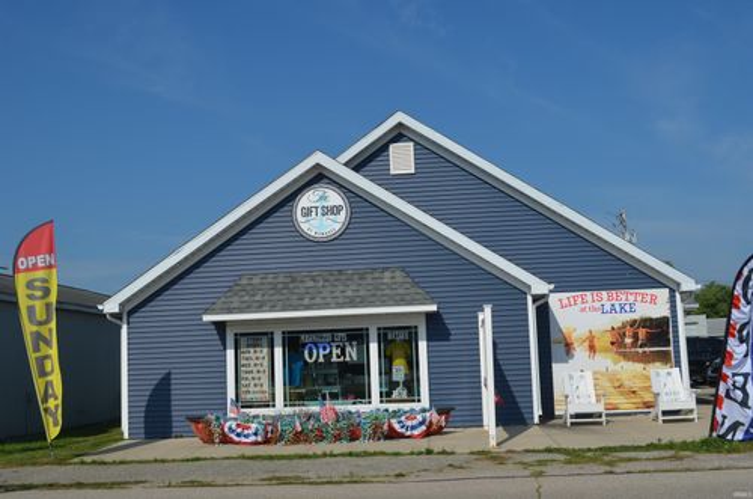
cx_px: 376
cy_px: 250
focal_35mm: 39
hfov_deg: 49.6
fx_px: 814
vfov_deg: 34.1
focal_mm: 26
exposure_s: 1/500
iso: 100
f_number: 8
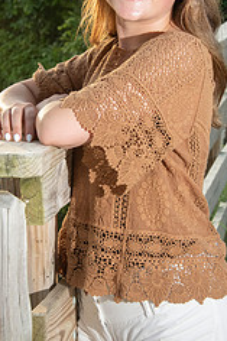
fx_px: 1534
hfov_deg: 8.5
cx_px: 111
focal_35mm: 162
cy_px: 146
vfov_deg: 12.7
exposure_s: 1/160
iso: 1600
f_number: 14
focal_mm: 85
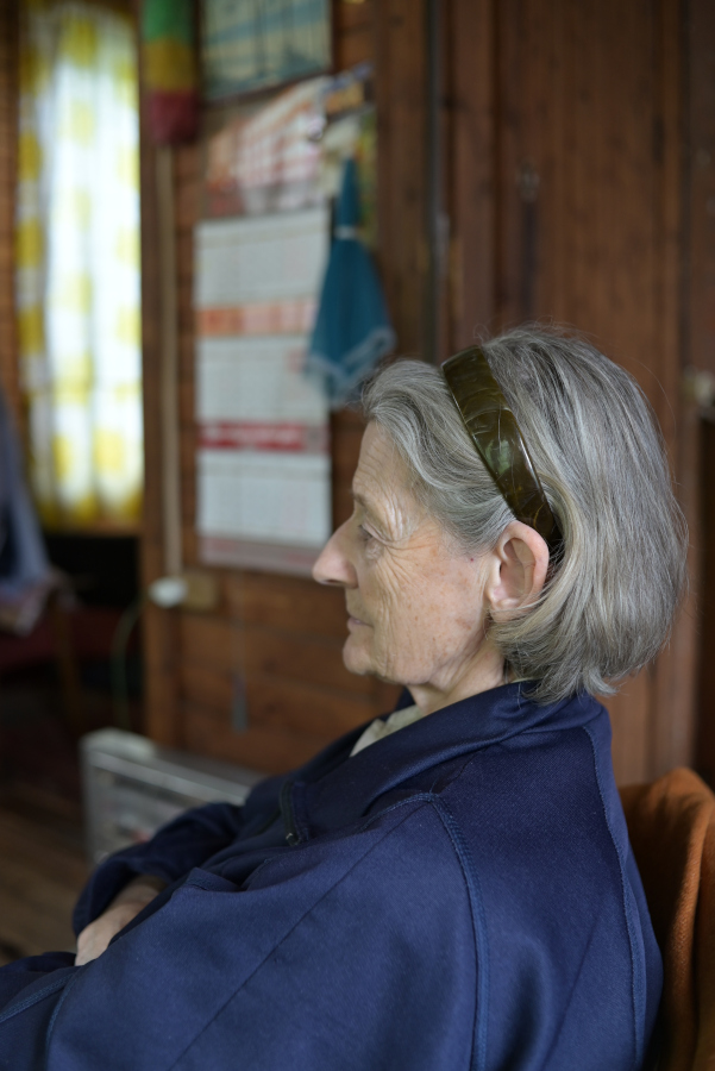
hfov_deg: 37.9
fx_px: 1041
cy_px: 536
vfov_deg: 54.4
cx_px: 358
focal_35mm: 35
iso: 400
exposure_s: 1/60
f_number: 2.2
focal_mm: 35
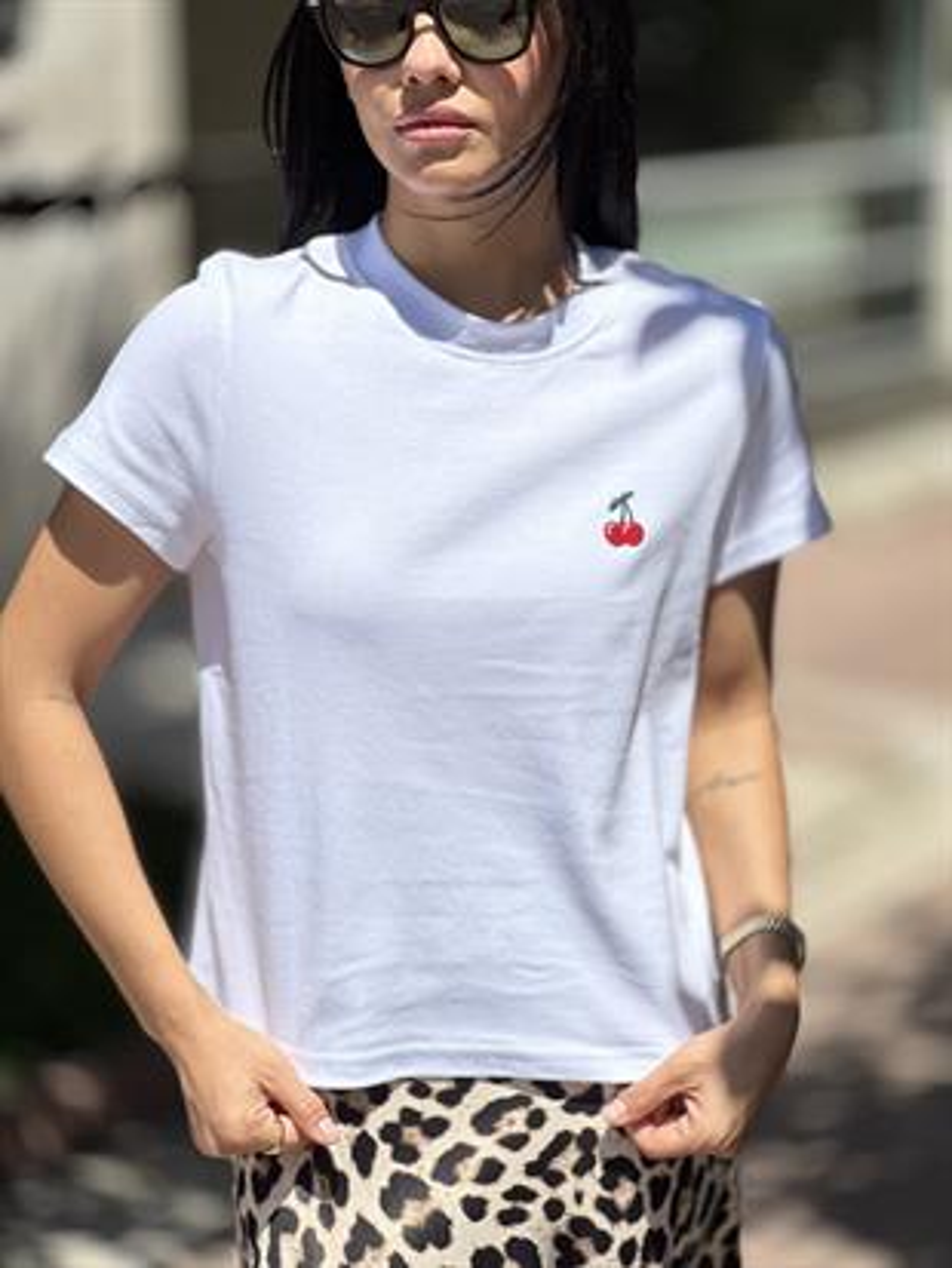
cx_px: 476
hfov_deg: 19.1
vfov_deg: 25.3
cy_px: 634
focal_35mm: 77
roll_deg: -0.4
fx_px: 2822
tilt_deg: -12.8
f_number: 2.8
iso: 32
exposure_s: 1/1179
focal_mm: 9
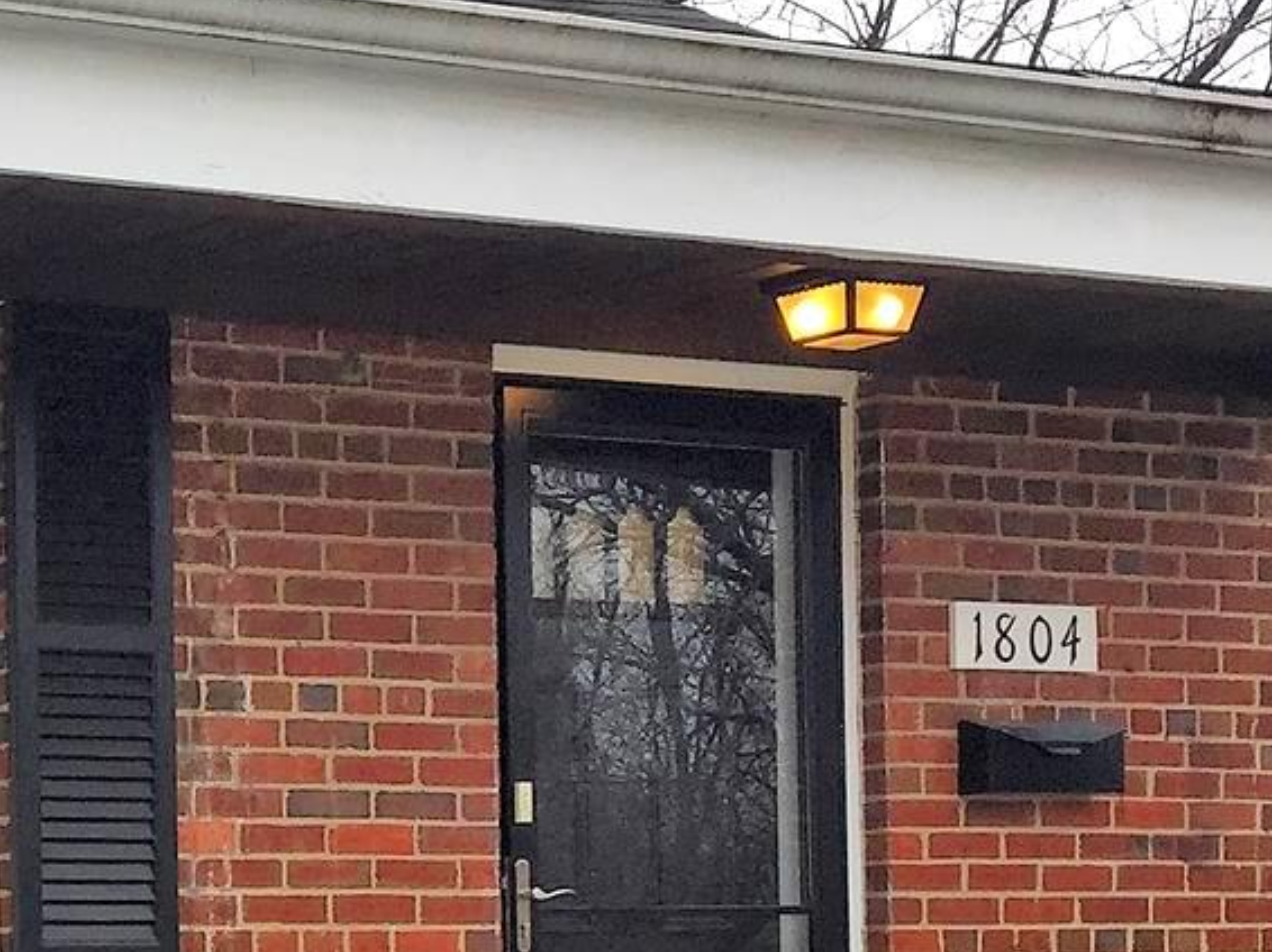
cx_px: -398
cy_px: 1100
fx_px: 3857
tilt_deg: -0.2
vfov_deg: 13.7
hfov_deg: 17.5
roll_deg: +1.4
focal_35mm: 105
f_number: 2.2
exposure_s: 1/395
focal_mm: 4.15
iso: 32
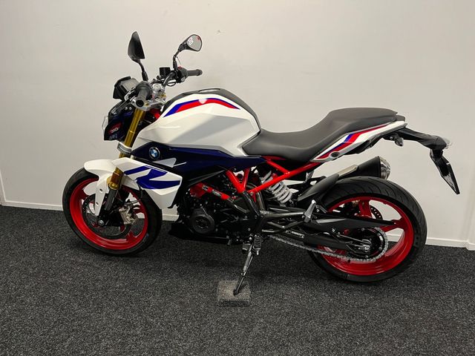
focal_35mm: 26
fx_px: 357
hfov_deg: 67.3
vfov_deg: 53.1
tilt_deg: -17.0
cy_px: 178
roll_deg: -0.3
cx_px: 238
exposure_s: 1/50
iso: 80
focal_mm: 5.1
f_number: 1.6
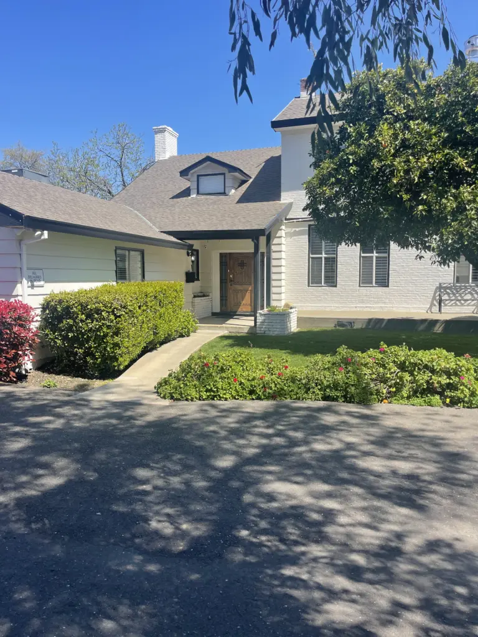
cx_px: 239
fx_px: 479
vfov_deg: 67.3
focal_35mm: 26
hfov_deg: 53.1
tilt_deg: -4.0
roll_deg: +0.9
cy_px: 318
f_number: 1.6
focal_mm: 5.1
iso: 50
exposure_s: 1/3003
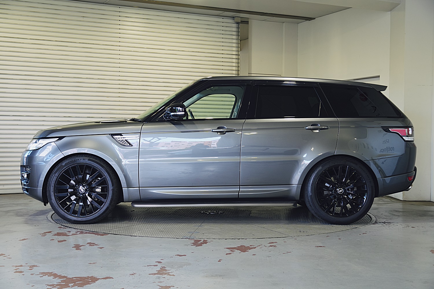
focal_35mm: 50
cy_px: 144
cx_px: 217
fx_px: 597
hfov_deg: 40.0
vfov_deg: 27.3
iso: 320
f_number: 4.5
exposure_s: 1/60
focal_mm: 33
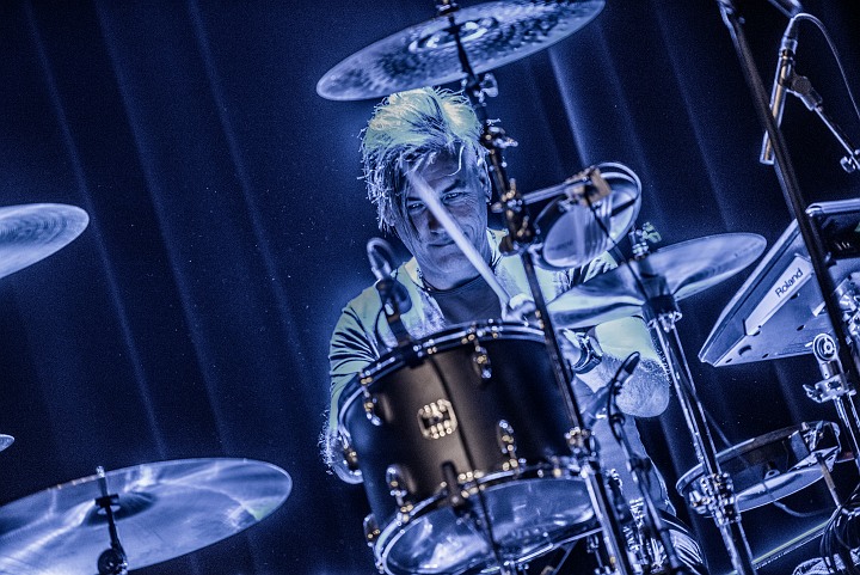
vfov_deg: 7.9
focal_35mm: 175
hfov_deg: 11.7
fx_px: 4183
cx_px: 430
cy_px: 288
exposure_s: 1/50
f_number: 2.8
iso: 3200
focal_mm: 175
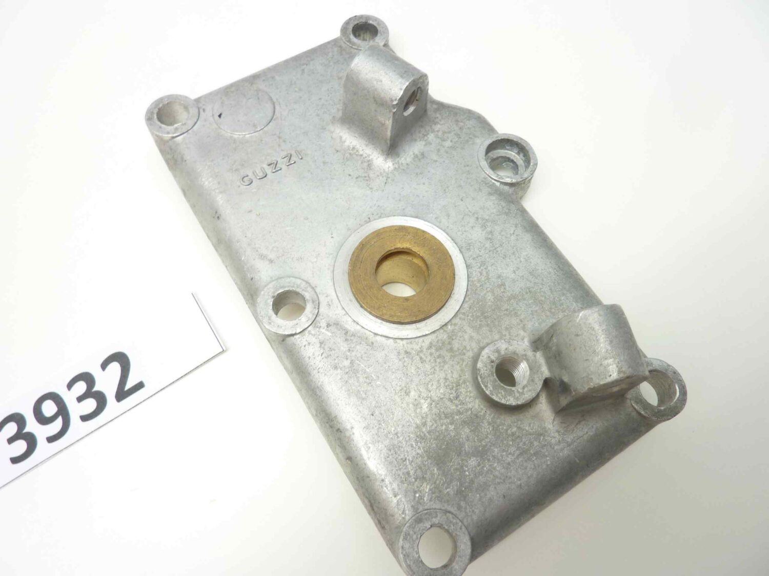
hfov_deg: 69.4
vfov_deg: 54.9
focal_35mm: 25
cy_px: 288
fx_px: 555
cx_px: 384
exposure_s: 1/13
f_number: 3.3
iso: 80
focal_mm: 4.1
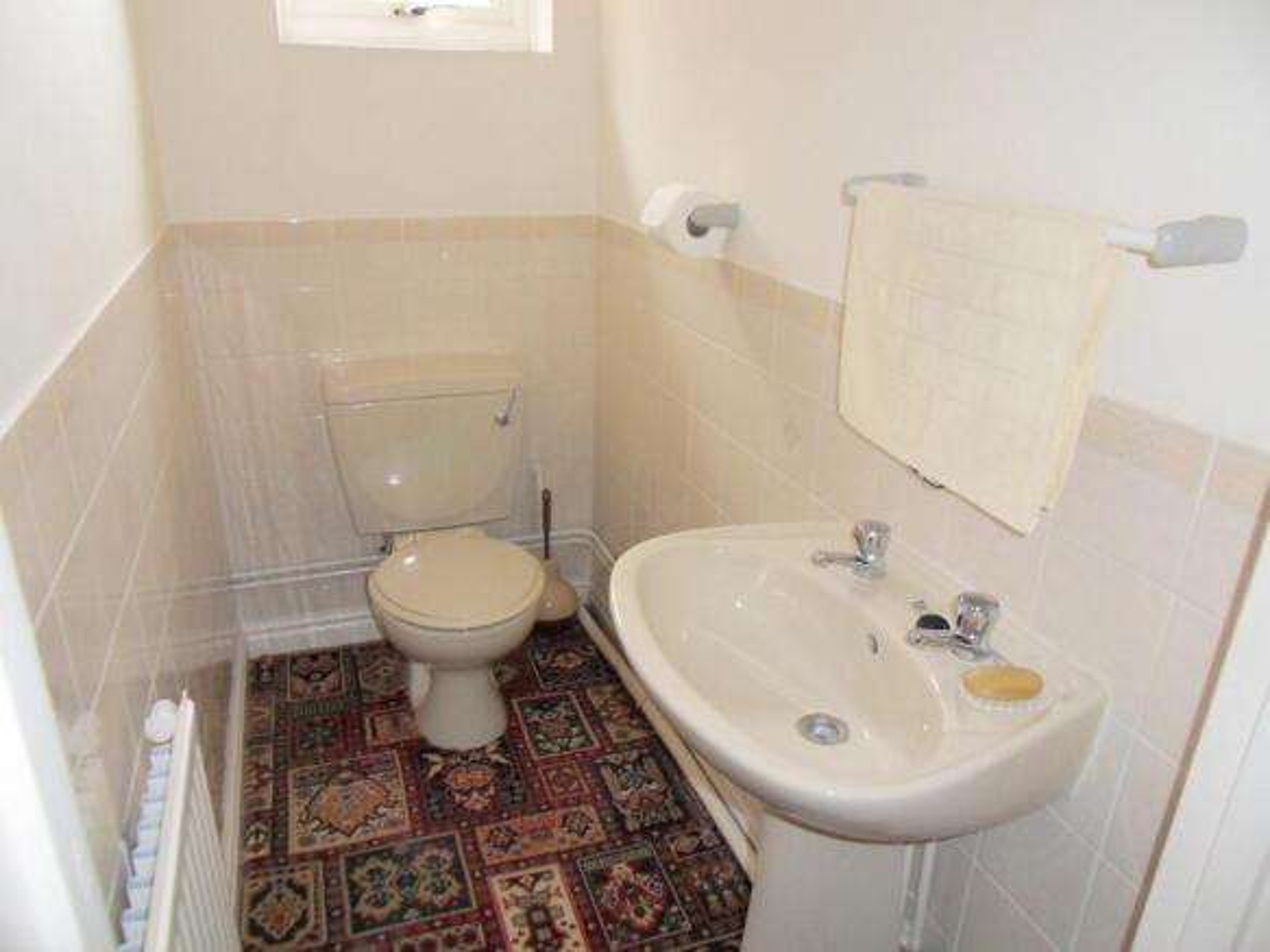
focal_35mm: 24
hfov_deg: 71.6
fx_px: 880
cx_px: 635
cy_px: 476
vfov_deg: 56.8
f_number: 3.3
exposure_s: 1/30
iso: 200
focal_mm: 4.2
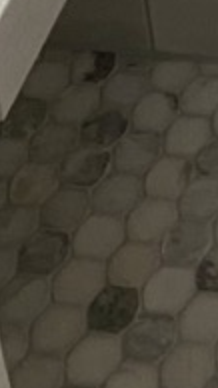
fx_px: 1800
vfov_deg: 10.4
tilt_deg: -30.1
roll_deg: -1.2
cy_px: -574
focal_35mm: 175
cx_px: 674
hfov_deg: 6.3
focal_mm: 4.25
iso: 160
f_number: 1.8
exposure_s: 1/60
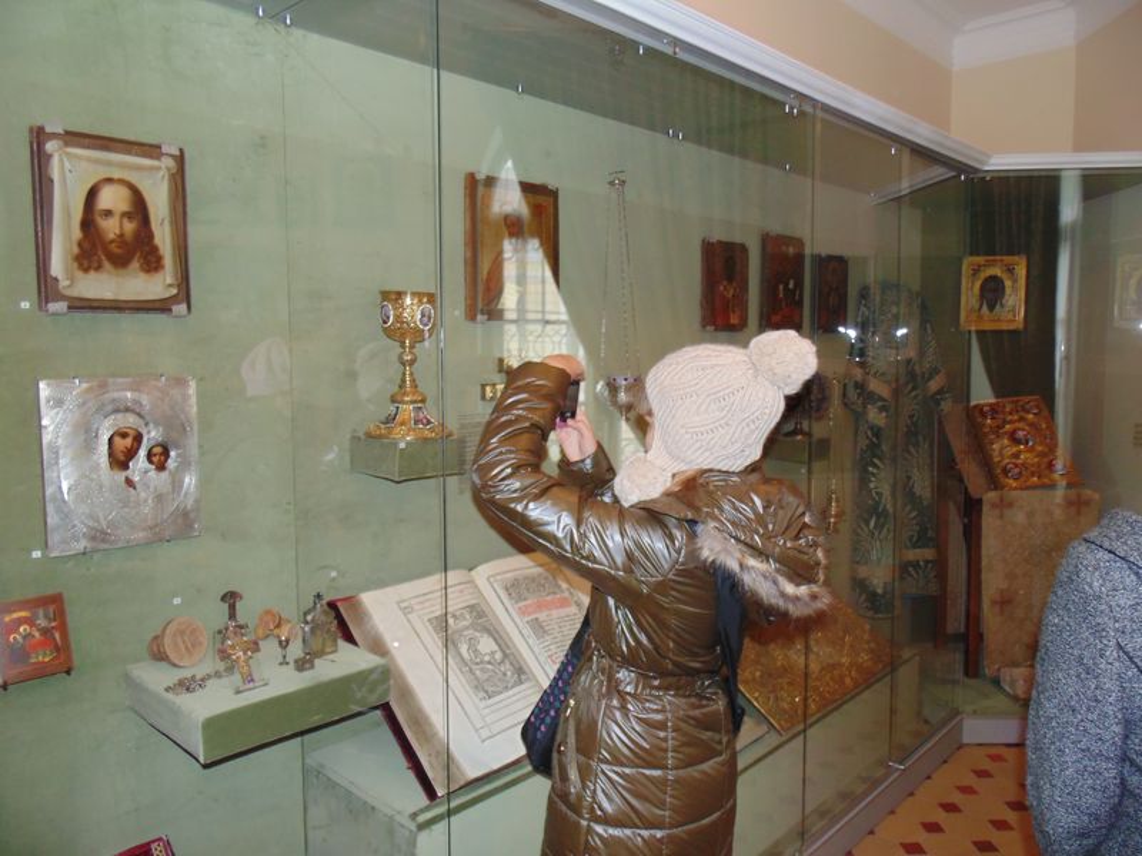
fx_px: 825
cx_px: 571
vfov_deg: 54.9
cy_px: 428
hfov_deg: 69.4
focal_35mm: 25
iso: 200
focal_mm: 4.5
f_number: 3.1
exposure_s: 1/30
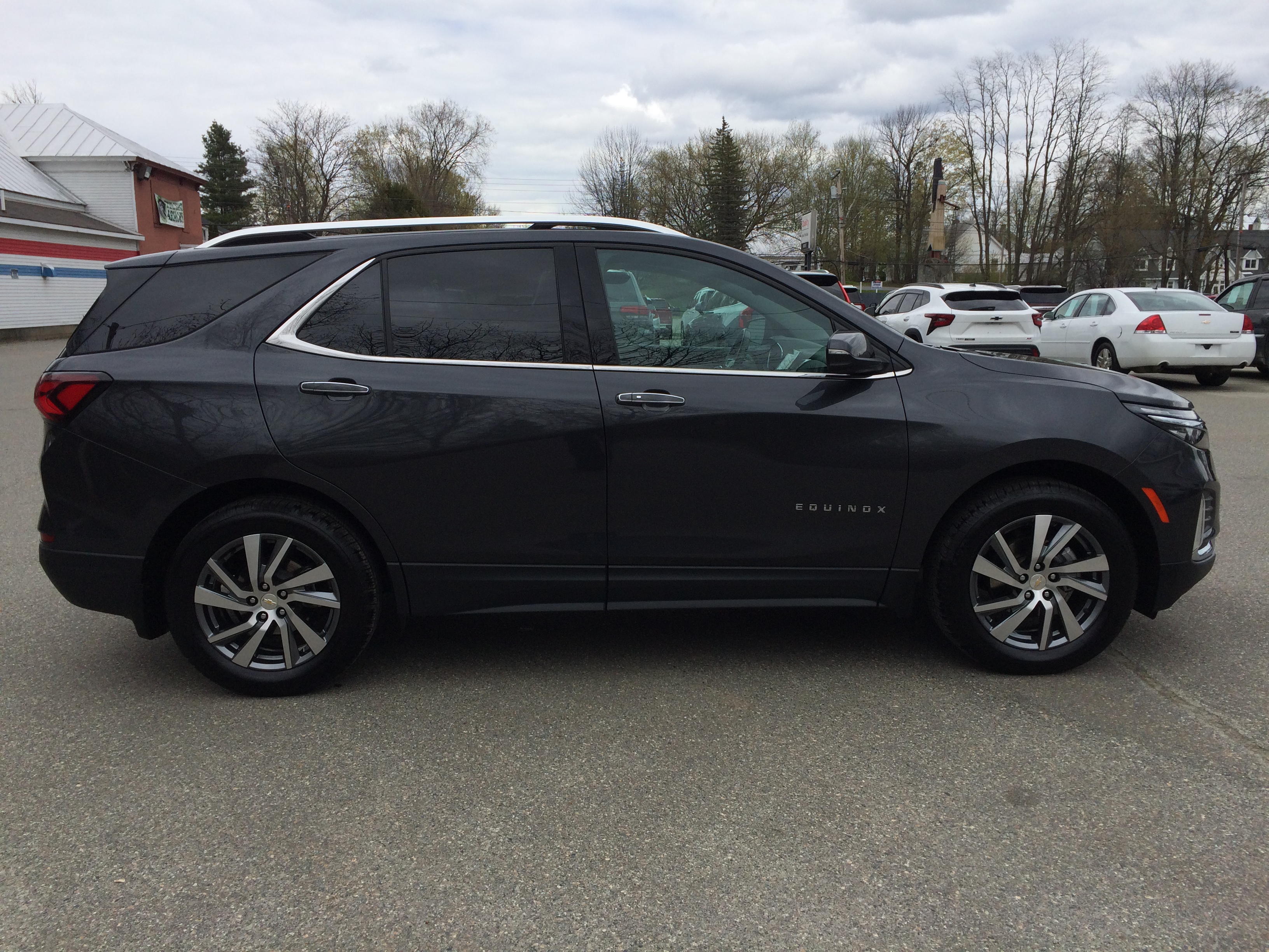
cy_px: 476
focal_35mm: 29
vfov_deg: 48.2
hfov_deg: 61.7
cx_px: 634
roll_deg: +1.4
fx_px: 1063
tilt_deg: -8.7
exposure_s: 1/1786
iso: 32
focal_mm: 4.15
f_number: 2.2
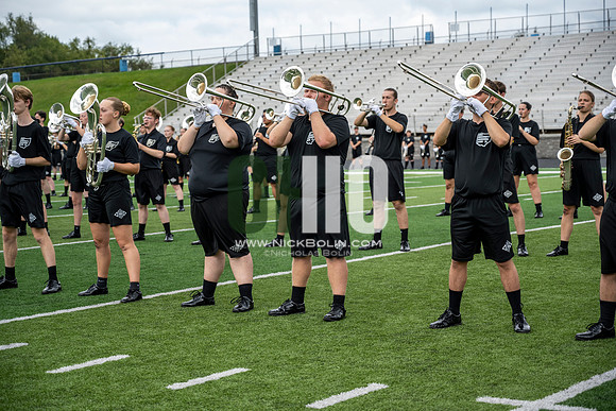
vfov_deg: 19.5
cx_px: 308
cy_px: 206
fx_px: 1198
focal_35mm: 70
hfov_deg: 28.8
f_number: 4
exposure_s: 1/800
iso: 250
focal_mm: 70
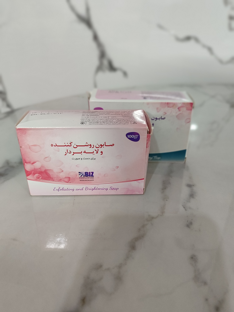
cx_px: 117
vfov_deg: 69.4
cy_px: 156
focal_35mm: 25
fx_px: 225
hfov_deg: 54.9
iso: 872
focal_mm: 5.95
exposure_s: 1/60
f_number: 1.89
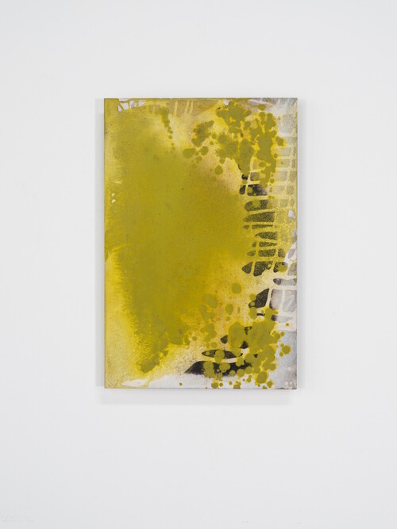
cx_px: 198
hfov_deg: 28.6
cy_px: 264
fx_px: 780
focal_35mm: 51
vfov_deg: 37.5
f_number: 11
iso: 200
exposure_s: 1/2
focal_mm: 64
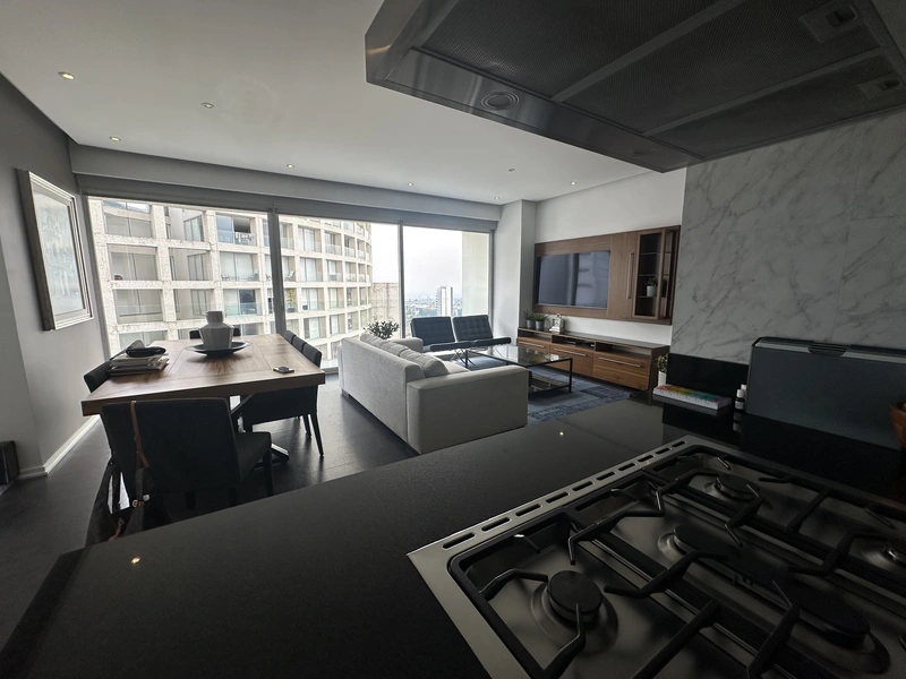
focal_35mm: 14
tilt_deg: -7.6
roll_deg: -0.1
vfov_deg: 85.7
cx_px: 453
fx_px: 366
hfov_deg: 102.1
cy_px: 340
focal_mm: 2.22
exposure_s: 1/224
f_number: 2.2
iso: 40
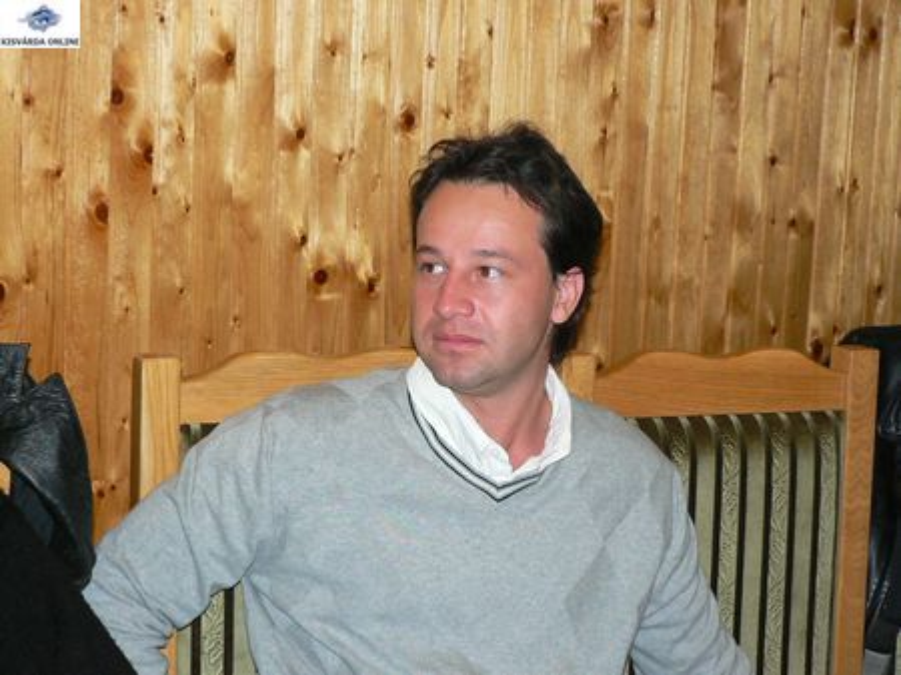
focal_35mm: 75
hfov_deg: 26.0
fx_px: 1951
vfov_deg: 19.6
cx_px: 450
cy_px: 338
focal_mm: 12.9
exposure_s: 1/60
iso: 200
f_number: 3.2
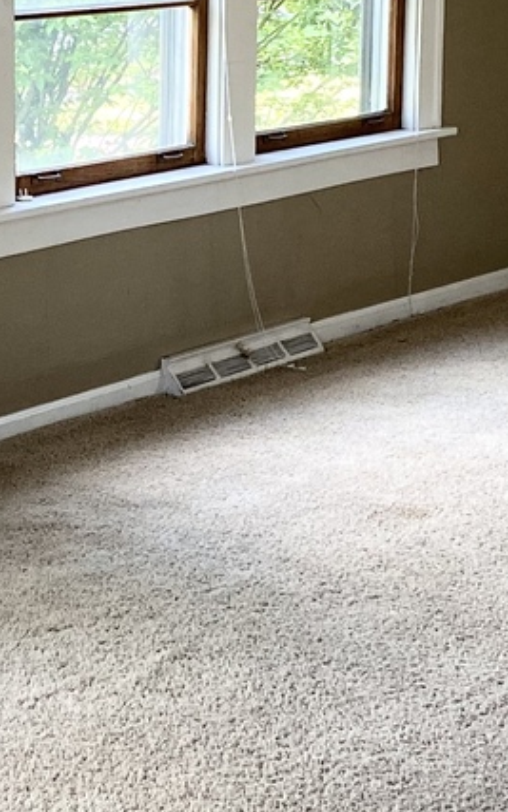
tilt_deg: -10.5
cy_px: 299
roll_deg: -1.7
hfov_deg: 14.1
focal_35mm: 93
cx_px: 202
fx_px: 2059
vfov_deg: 22.3
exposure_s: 1/85
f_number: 1.8
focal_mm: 4.25
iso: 125
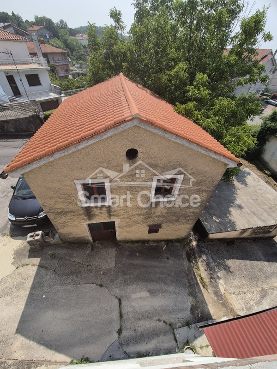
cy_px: 184
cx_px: 138
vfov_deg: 106.2
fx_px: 139
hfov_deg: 89.9
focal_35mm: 13
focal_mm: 2.2
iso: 50
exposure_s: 1/1908
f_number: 2.2
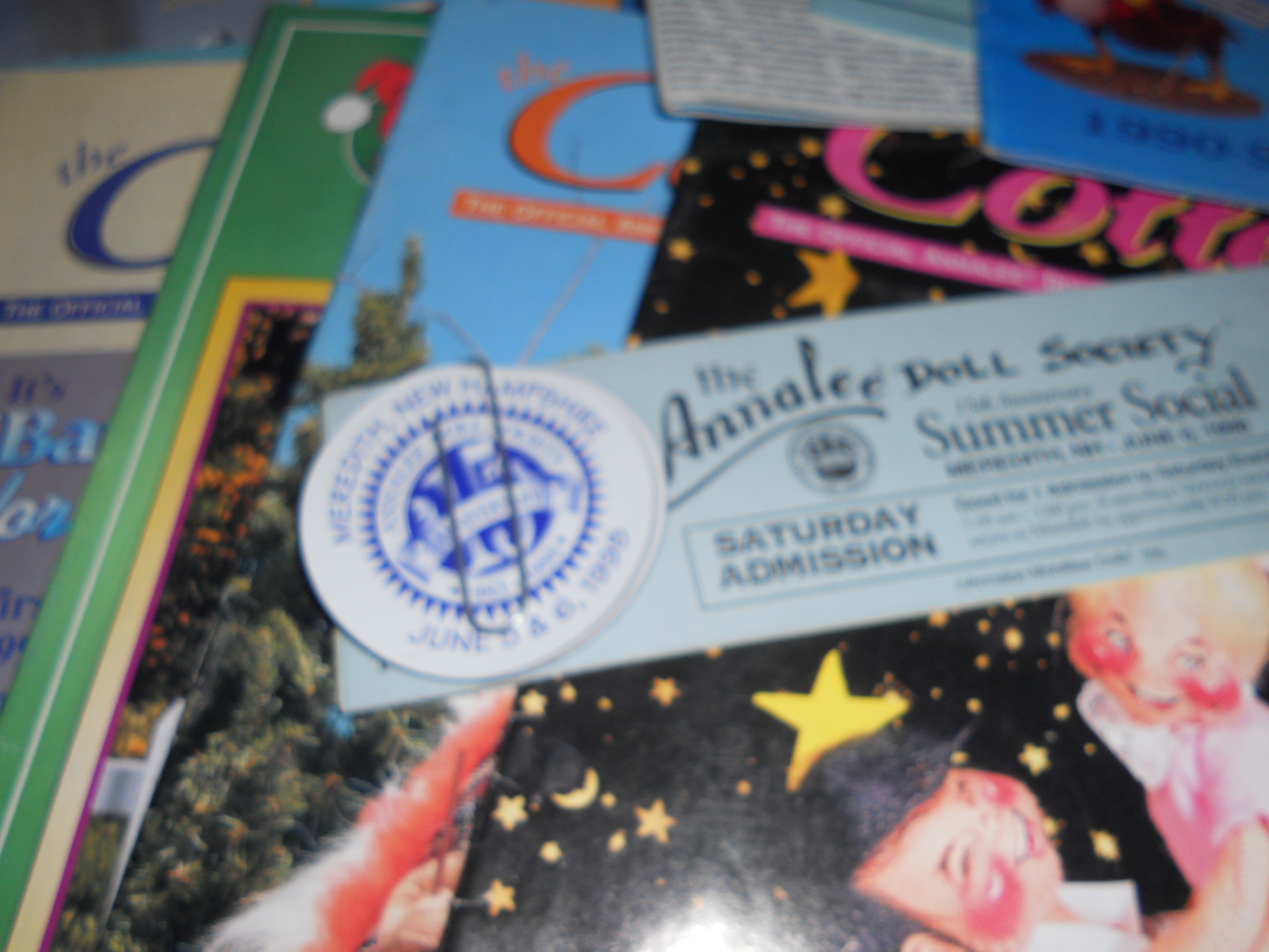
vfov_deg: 44.2
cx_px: 634
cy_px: 476
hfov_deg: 56.8
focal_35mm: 32
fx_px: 1173
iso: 80
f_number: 8.8
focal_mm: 5.8
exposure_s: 1/25
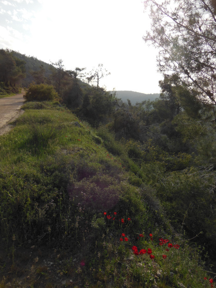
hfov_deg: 54.9
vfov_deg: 69.4
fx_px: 208
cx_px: 108
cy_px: 144
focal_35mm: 25
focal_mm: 4.5
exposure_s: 1/1000
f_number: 3.5
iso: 125
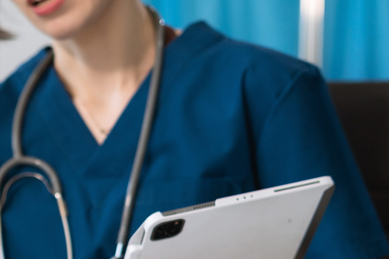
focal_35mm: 145
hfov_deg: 13.8
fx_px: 1567
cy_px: 373
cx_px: -62
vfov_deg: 9.2
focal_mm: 50
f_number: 2.5
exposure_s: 1/320
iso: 500
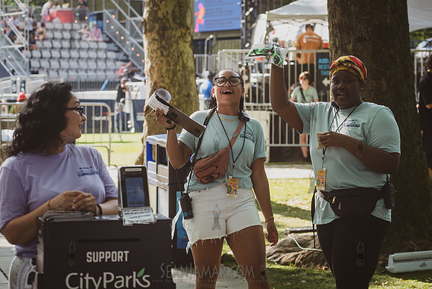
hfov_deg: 18.9
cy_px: 142
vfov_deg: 12.7
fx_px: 1292
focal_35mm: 108
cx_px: 288
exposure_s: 1/640
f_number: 4.5
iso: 500
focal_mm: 80
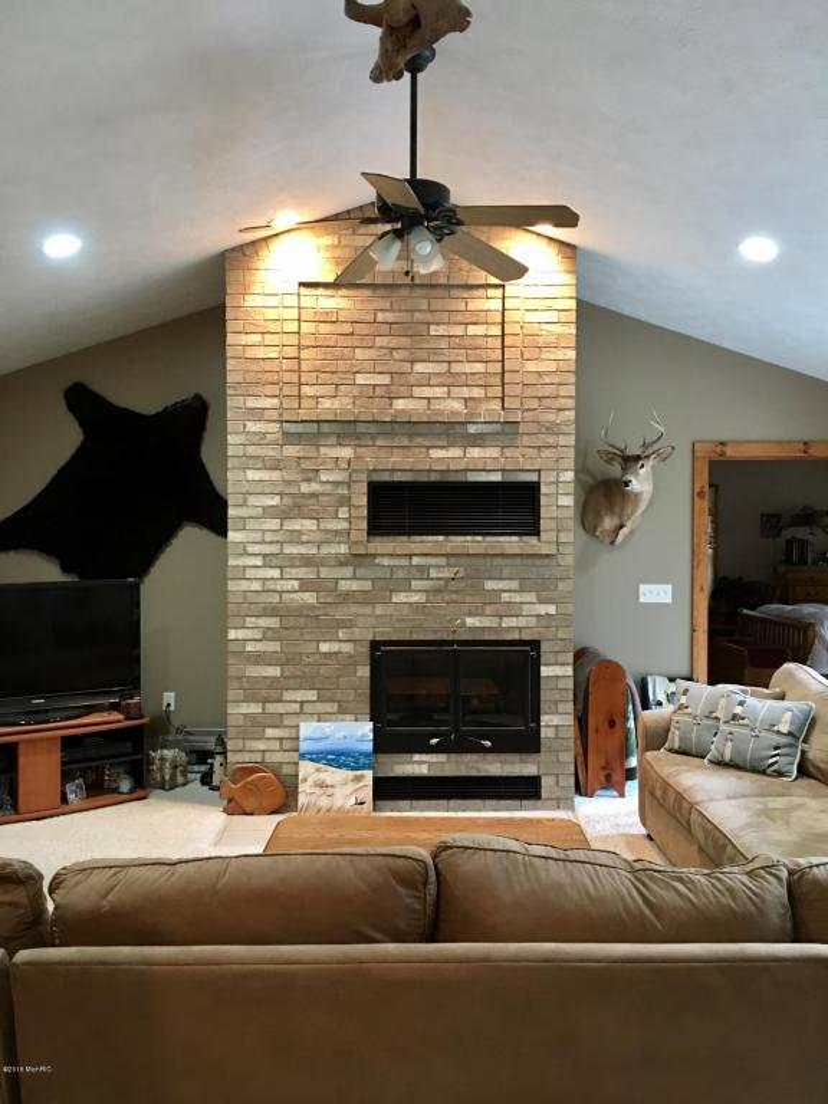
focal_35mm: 29
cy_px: 552
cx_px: 414
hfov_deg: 48.2
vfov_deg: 61.7
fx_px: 925
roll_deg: -0.2
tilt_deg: -1.0
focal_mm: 4.15
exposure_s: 1/10
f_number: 2.2
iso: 100
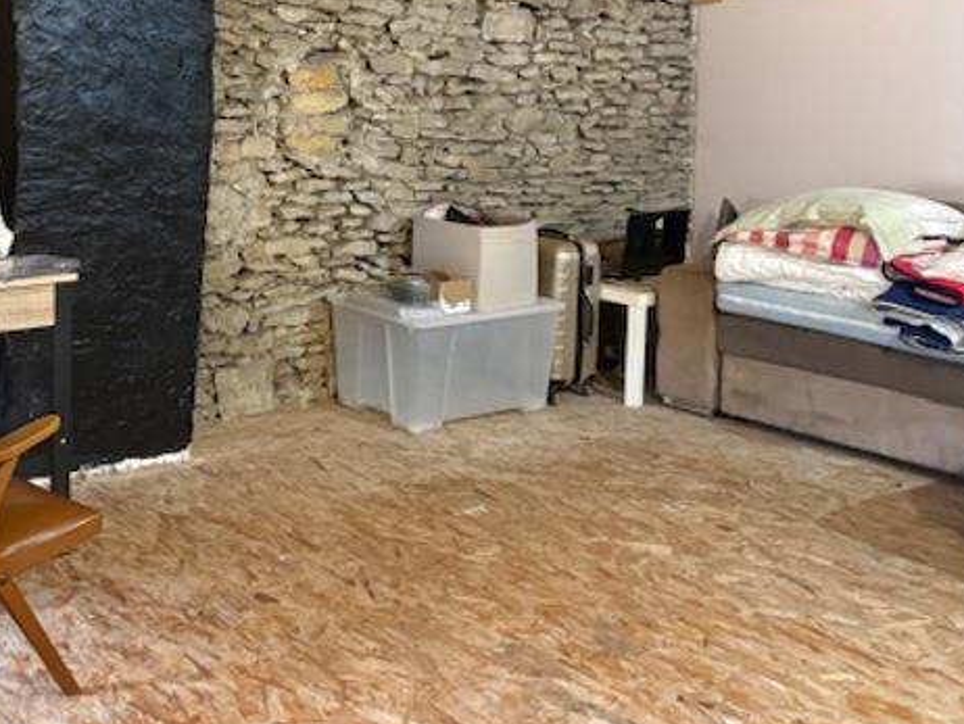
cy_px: 138
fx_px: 1254
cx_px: 278
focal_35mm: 45
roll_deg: -0.6
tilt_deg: -3.9
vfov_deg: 31.3
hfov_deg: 41.2
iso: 500
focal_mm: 5.96
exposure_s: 1/25
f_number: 1.6
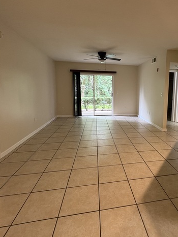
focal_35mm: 20
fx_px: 137
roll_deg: -0.6
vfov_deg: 81.5
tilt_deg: -6.4
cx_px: 124
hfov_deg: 63.6
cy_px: 106
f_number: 2.2
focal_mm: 2.22
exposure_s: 1/60
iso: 200
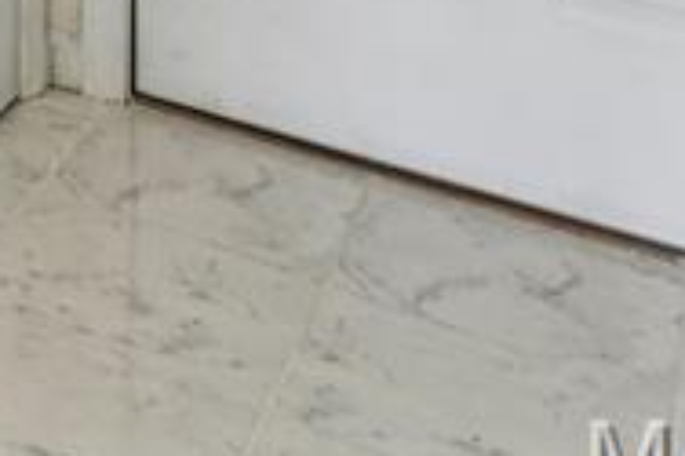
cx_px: -915
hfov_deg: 15.0
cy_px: -708
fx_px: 1675
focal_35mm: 88
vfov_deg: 11.9
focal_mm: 16.2
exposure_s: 1/1.67
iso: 100
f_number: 13
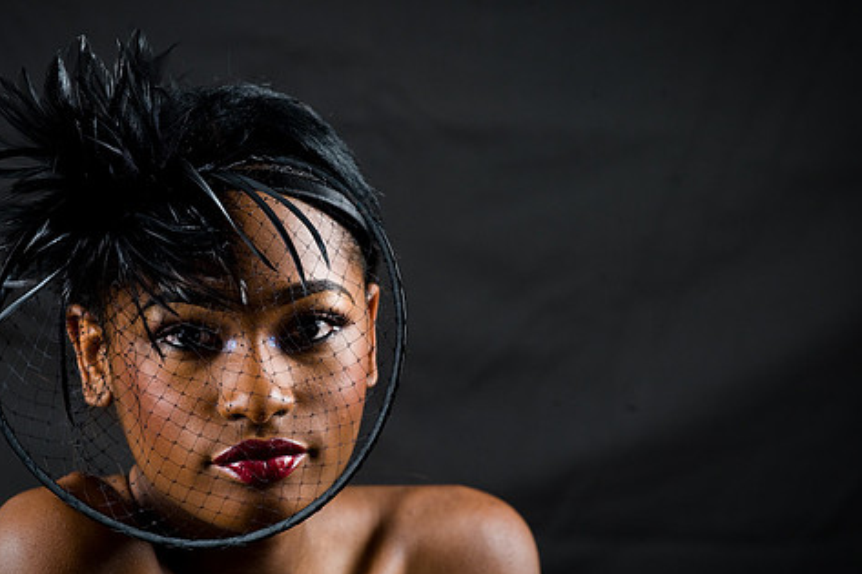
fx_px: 4691
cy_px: 306
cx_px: 346
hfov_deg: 10.5
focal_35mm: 196
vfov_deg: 7.0
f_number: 5.6
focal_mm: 160
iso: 320
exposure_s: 1/125
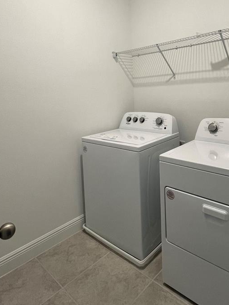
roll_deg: +2.3
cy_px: 108
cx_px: 132
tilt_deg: -3.9
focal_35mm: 23
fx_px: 203
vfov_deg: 72.3
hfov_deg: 58.6
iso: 200
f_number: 1.8
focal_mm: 1.57
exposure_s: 1/120
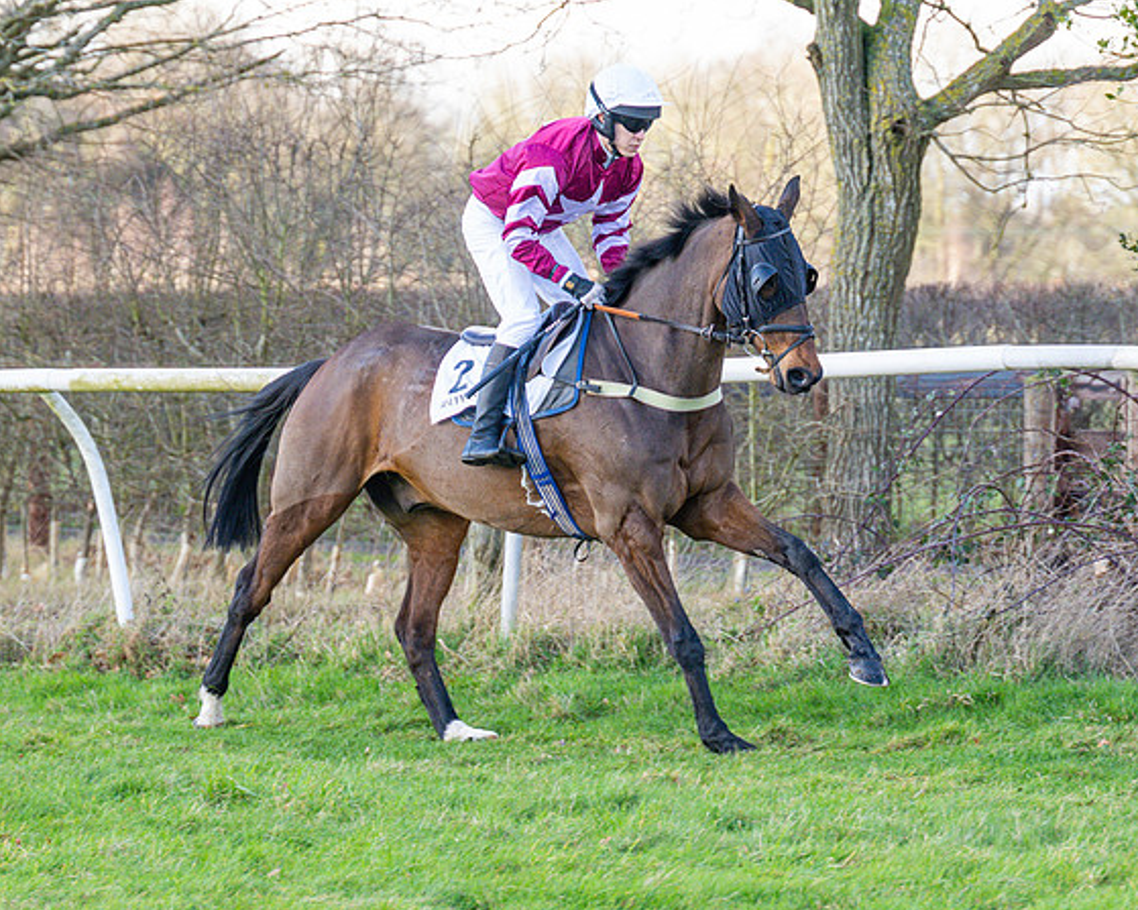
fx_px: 8553
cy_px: 471
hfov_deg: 7.6
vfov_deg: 6.1
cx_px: 576
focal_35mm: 254
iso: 800
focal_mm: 130
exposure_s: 1/1000
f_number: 4
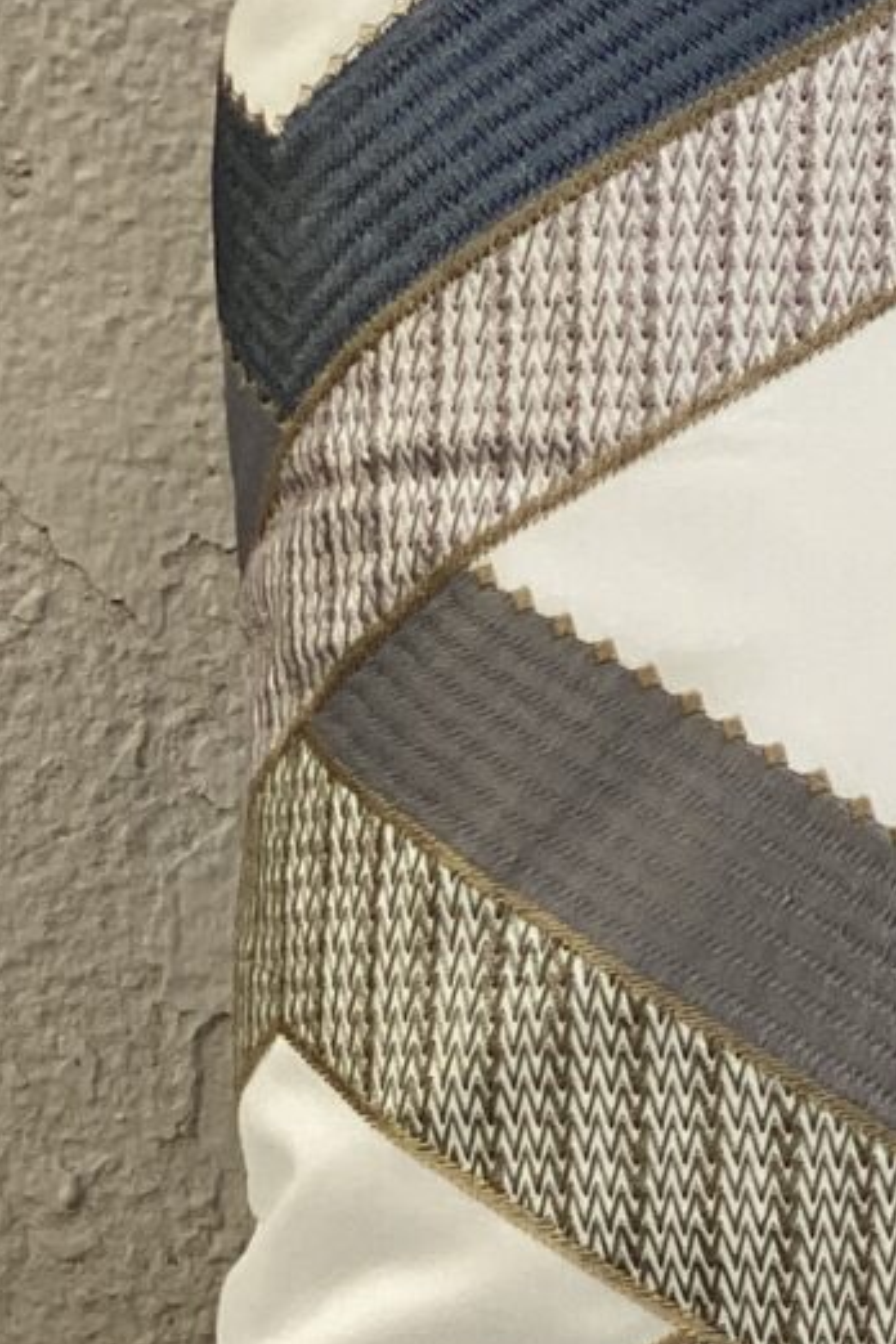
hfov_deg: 5.1
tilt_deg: -16.1
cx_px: 2042
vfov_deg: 7.8
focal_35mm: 265
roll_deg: +0.0
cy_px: 881
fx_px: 9893
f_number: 2
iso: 20
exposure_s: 1/155
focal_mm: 6
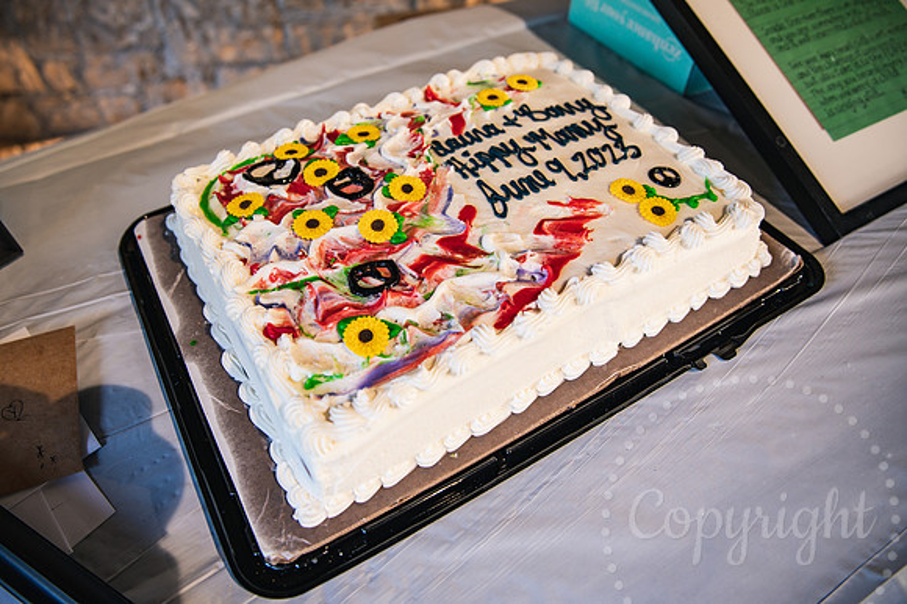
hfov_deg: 70.5
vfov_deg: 50.4
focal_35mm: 25
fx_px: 641
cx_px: 426
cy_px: 284
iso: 320
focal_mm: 24
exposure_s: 1/100
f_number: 2.8
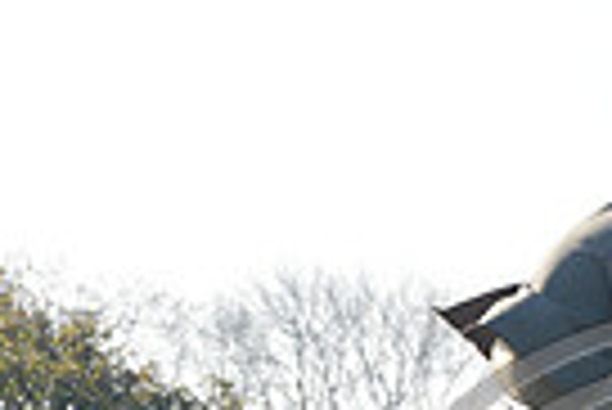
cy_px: 703
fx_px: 10126
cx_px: 698
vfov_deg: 2.3
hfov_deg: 3.5
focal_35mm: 595
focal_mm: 140
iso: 1000
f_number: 7.1
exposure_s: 1/1250
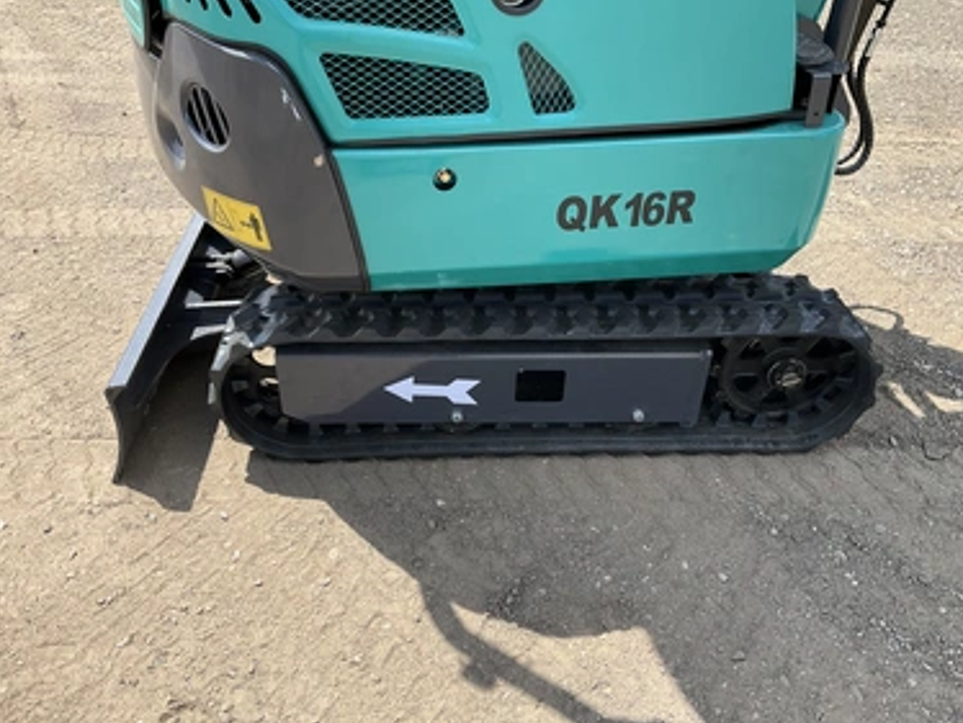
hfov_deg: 58.3
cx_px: 494
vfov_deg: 45.5
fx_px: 863
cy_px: 365
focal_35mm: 31
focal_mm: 3
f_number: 1.8
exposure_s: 1/709
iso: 25
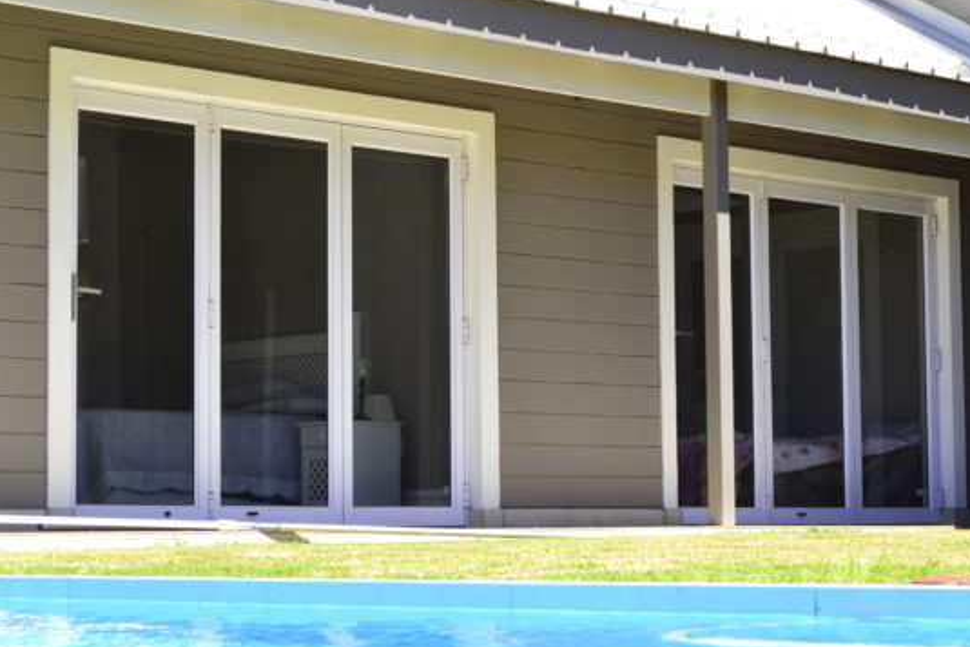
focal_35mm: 93
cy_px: 341
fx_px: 2495
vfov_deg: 14.8
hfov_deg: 22.0
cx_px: 509
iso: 200
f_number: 8
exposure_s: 1/160
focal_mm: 55
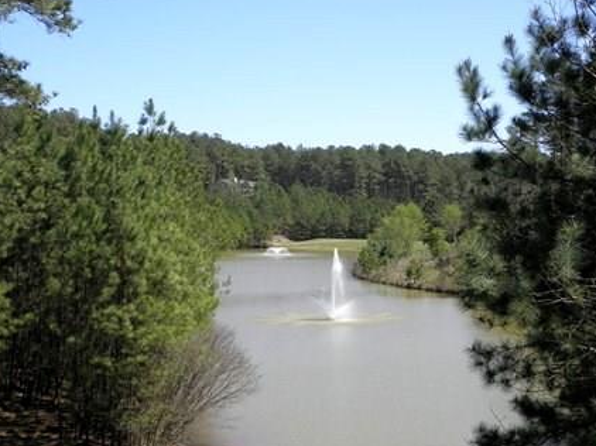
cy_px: 222
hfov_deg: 30.2
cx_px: 349
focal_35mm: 64
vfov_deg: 22.9
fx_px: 1101
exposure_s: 1/250
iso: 160
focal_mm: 9.7
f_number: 8.2
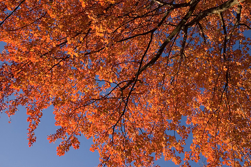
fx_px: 261
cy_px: 84
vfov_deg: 35.5
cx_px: 126
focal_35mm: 38
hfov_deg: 51.3
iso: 250
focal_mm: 25
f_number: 7.1
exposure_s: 1/200
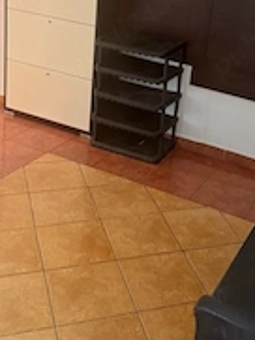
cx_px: 165
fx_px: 520
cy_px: 53
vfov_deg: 34.7
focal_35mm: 53
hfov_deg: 27.4
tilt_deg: -15.2
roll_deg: -5.6
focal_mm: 6.76
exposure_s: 1/60
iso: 400
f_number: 1.78
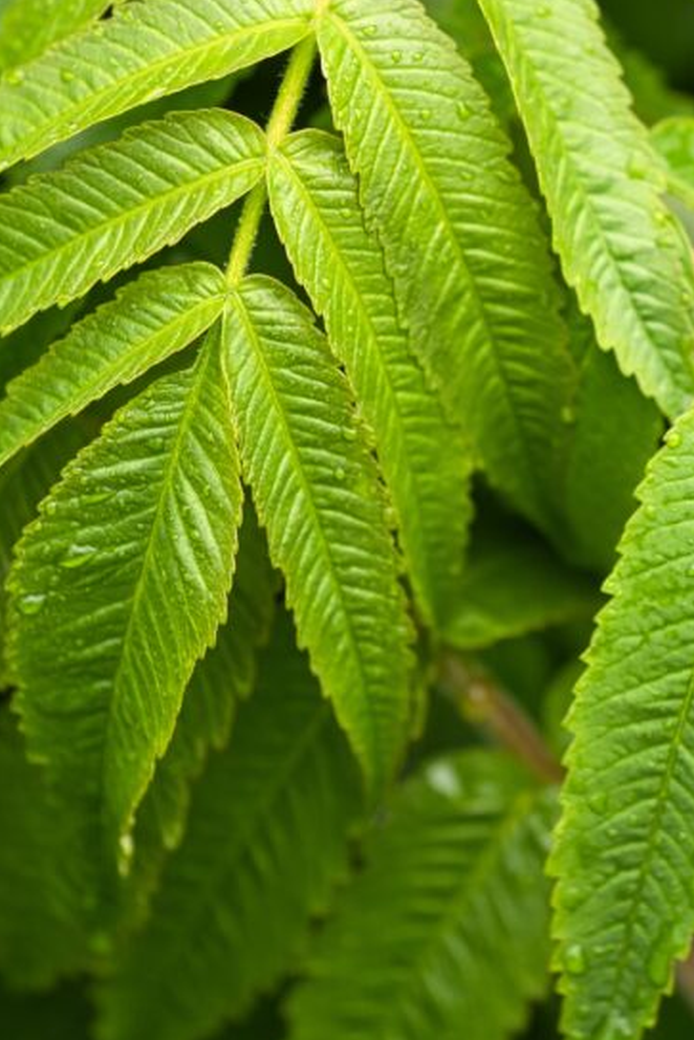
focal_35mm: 226
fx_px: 6531
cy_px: 325
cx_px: 372
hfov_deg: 6.1
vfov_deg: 9.1
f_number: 3.6
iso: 160
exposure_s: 1/100
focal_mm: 80
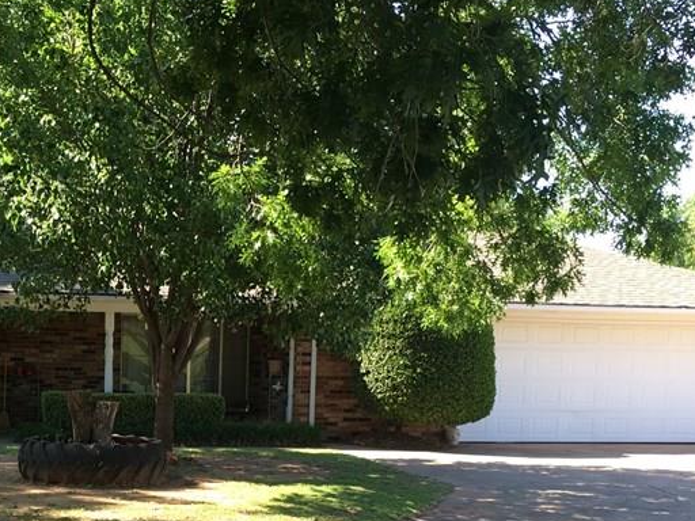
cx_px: 126
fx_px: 1164
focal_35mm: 58
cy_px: 483
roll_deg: -1.2
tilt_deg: -4.7
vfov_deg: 24.4
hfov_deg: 32.2
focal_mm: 4.15
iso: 25
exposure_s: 1/162
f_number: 2.2
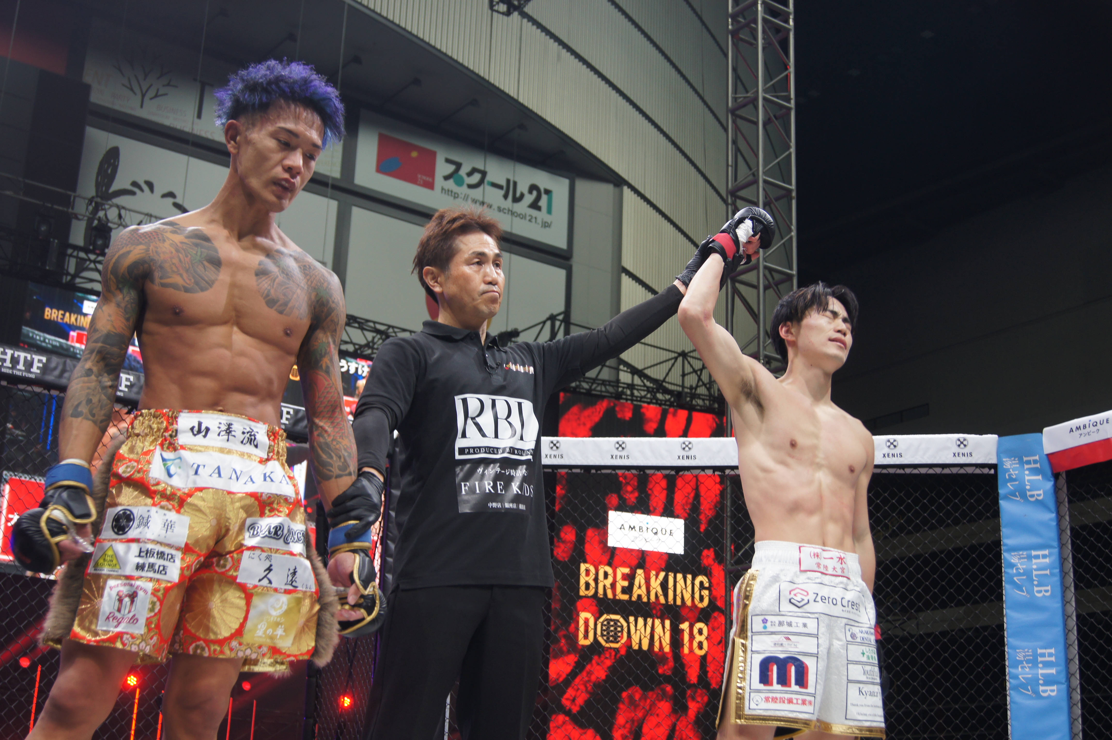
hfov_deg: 43.6
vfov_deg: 29.8
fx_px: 1389
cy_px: 370
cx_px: 556
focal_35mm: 45
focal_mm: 30
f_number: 4.5
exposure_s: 1/50
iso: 200
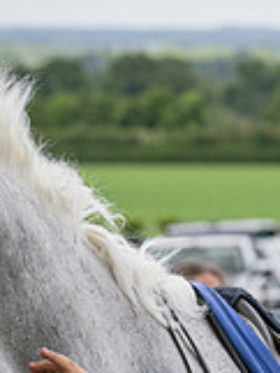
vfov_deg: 6.4
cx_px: 467
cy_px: 485
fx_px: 3328
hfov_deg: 4.8
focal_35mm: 309
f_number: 4
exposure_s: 1/1600
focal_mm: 70
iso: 400
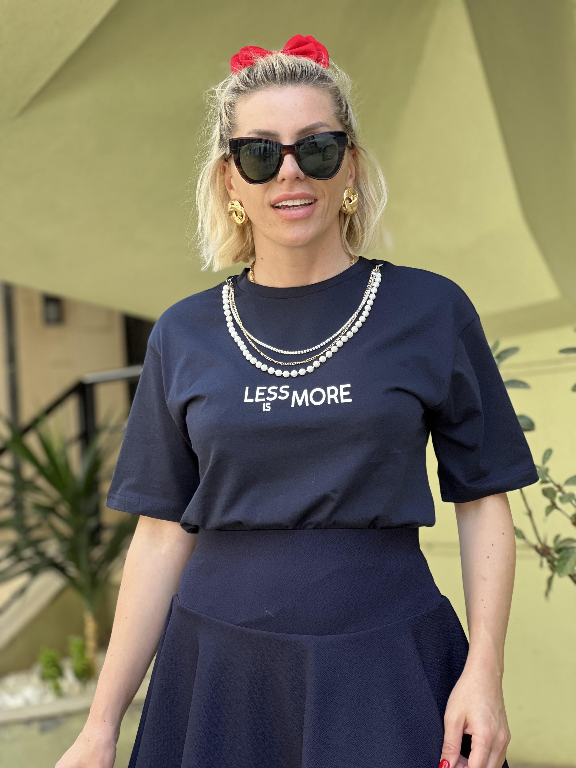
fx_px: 1708
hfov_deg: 19.1
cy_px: 384
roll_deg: +2.8
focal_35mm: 77
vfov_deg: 25.3
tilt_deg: +3.1
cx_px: 288
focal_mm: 9
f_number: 2.8
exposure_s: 1/121
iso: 64
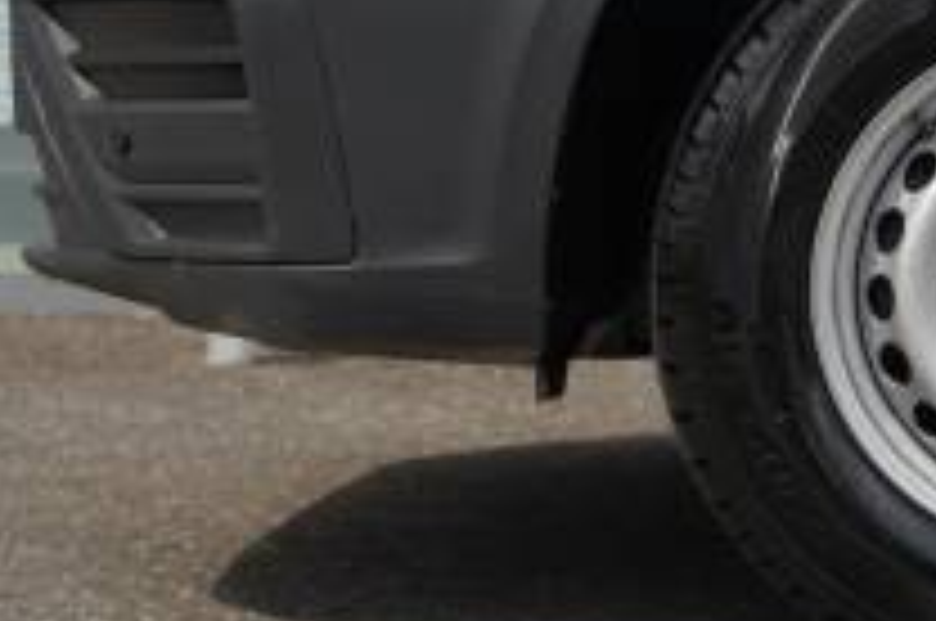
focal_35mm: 162
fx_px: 4209
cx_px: 963
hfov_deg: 12.5
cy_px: 50
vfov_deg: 8.4
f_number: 4.5
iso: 100
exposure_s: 1/250
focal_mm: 52.7
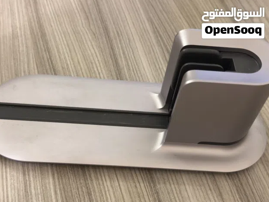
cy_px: 101
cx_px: 137
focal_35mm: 36
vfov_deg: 39.7
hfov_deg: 51.3
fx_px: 280
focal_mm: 6.76
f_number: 1.78
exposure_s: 1/20
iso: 640
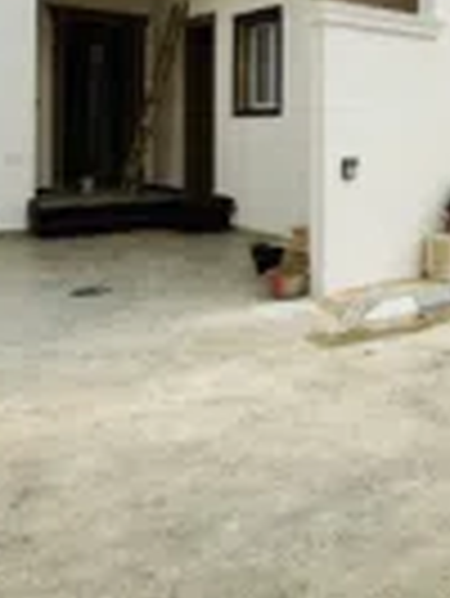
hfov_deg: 31.5
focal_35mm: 42
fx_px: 727
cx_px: 464
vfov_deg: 43.0
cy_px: 135
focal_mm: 2.22
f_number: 2.2
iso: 50
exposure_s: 1/2841
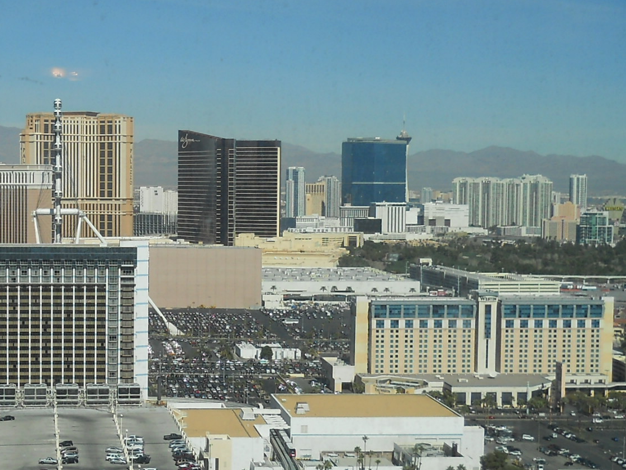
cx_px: 113
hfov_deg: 25.5
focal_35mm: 75
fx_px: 1356
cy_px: 318
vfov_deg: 19.6
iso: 80
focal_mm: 6.72
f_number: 5.5
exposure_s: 1/250
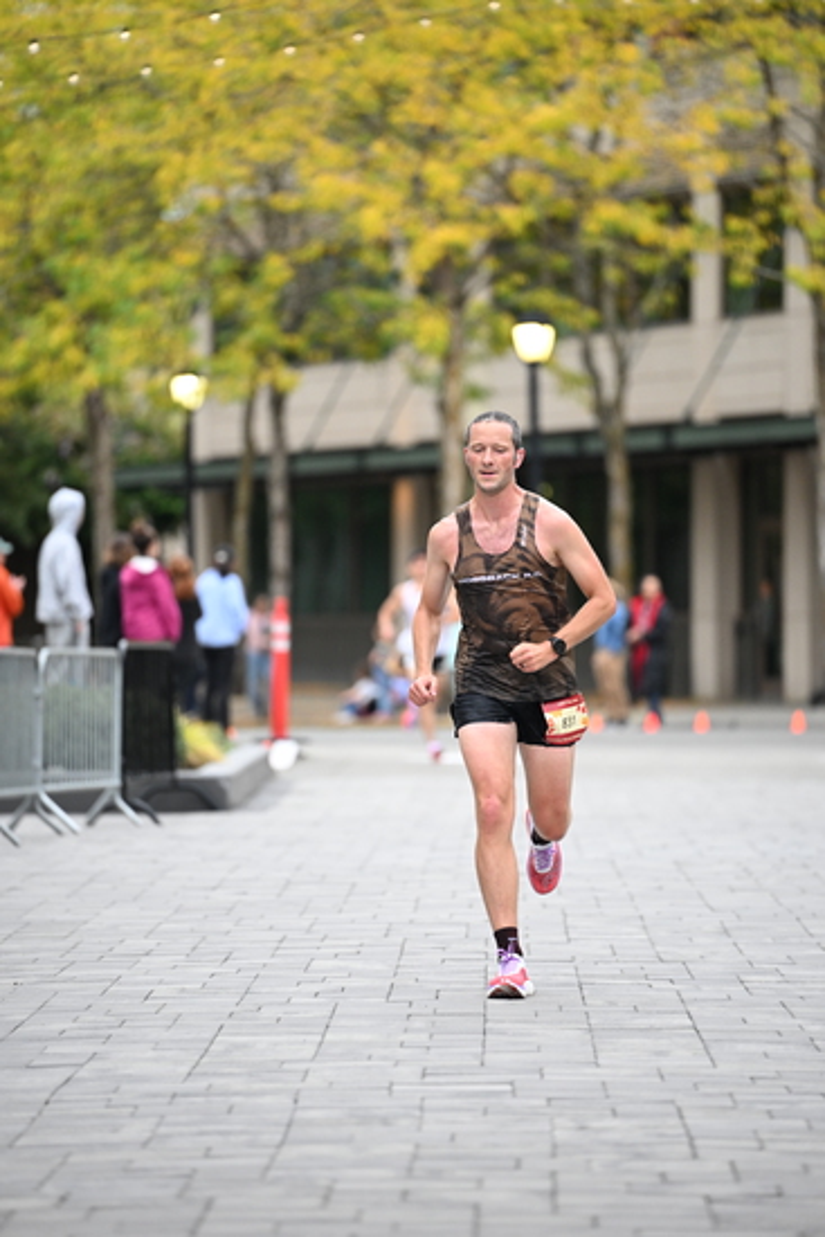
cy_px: 618
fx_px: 6870
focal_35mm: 200
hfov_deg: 6.9
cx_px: 412
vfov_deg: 10.3
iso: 1600
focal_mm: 200
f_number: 2.8
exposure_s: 1/800
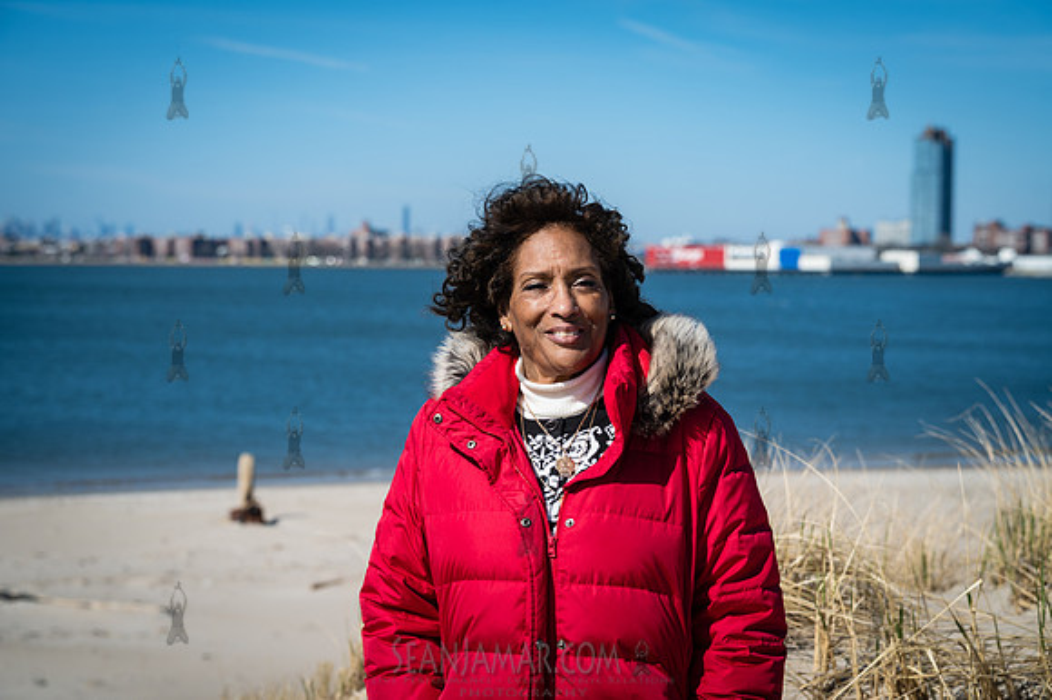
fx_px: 1986
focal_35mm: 68
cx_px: 526
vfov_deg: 20.0
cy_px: 350
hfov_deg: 29.7
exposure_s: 1/640
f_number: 4.5
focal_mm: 68
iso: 64
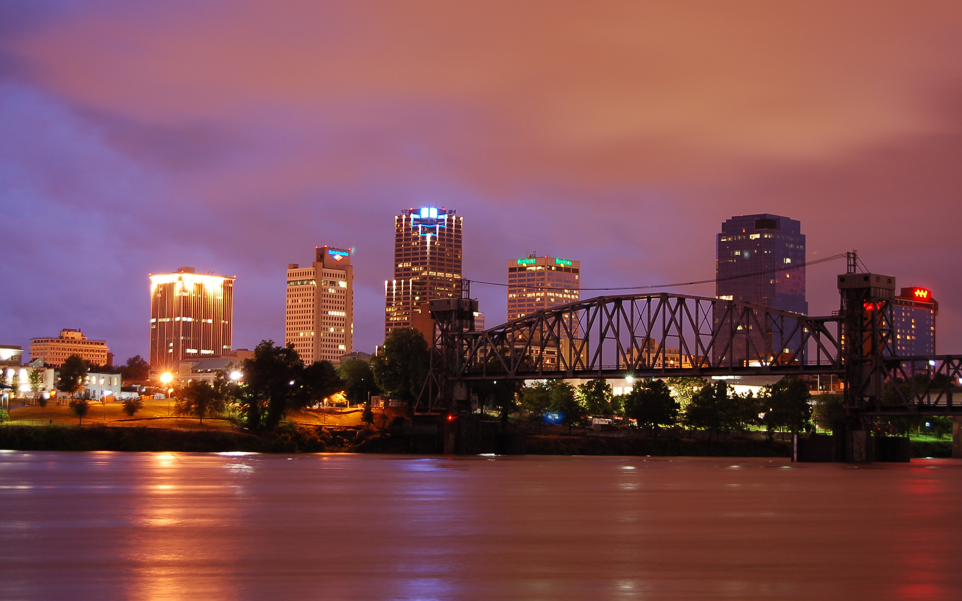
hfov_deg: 29.6
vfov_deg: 18.7
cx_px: 483
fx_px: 1823
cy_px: 302
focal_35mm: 70
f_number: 5.3
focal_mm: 45
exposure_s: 6
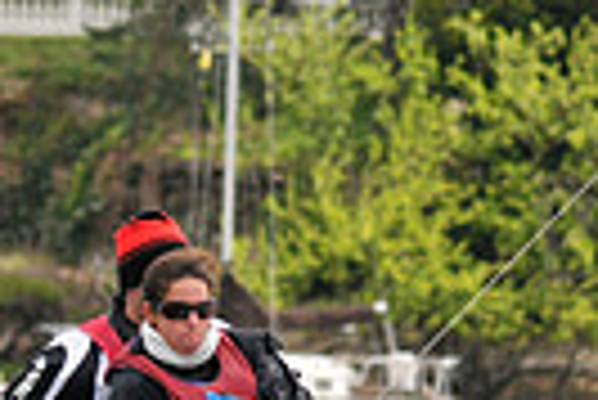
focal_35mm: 978
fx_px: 16263
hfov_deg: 2.1
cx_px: 297
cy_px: 465
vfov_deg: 1.4
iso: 200
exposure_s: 1/1000
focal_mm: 150
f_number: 5.6
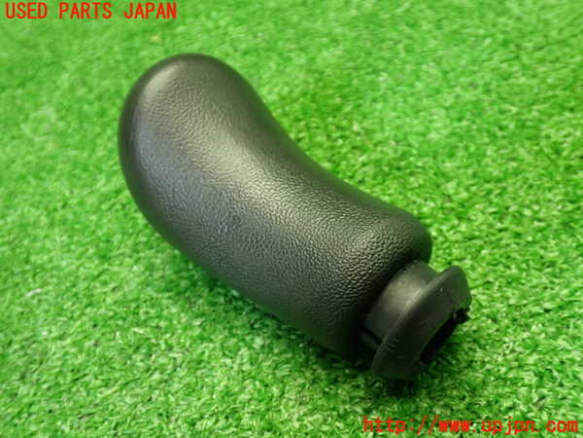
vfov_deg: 39.7
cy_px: 219
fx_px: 606
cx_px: 292
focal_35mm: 36
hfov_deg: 51.4
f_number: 2.5
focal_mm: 6.37
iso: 320
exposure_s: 1/40
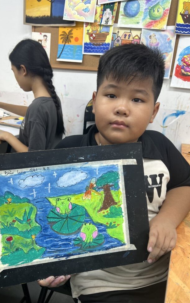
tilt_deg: -17.4
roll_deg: -3.4
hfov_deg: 44.5
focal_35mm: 28
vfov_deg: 66.5
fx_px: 232
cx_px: 92
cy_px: 150
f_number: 1.5
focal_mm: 5.7
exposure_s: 1/121
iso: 64
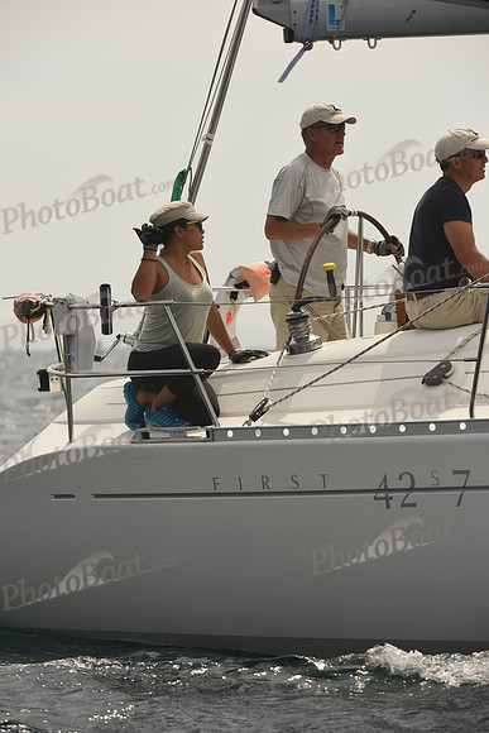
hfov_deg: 5.1
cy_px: 366
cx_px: 244
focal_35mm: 270
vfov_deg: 7.6
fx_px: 5498
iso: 250
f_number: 7.1
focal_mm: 270
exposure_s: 1/1000
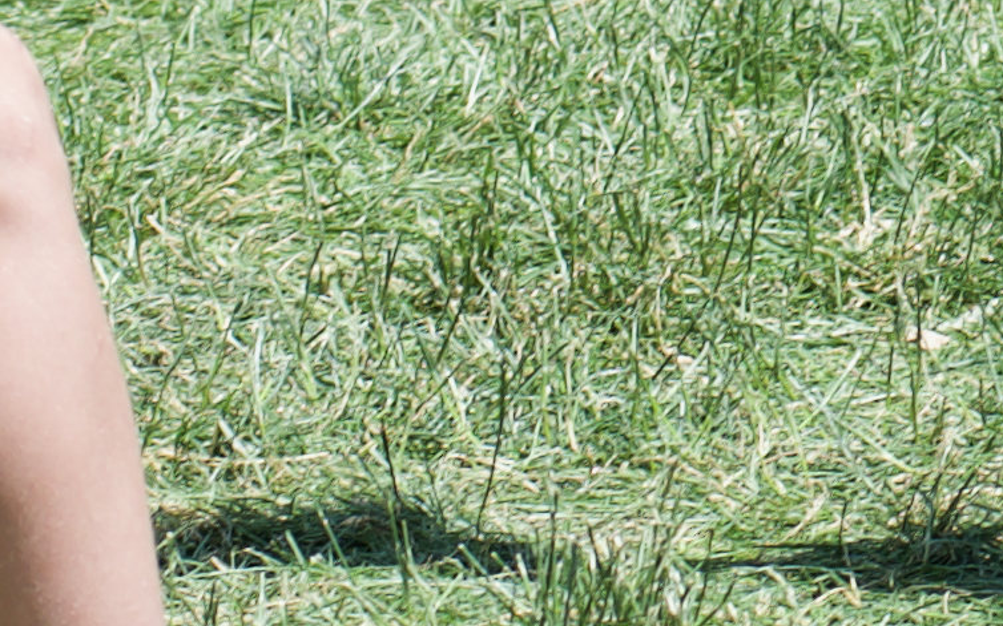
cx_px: 1564
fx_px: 17792
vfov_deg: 2.0
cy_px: -948
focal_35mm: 651
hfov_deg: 3.2
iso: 200
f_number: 5.6
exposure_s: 1/640
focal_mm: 80
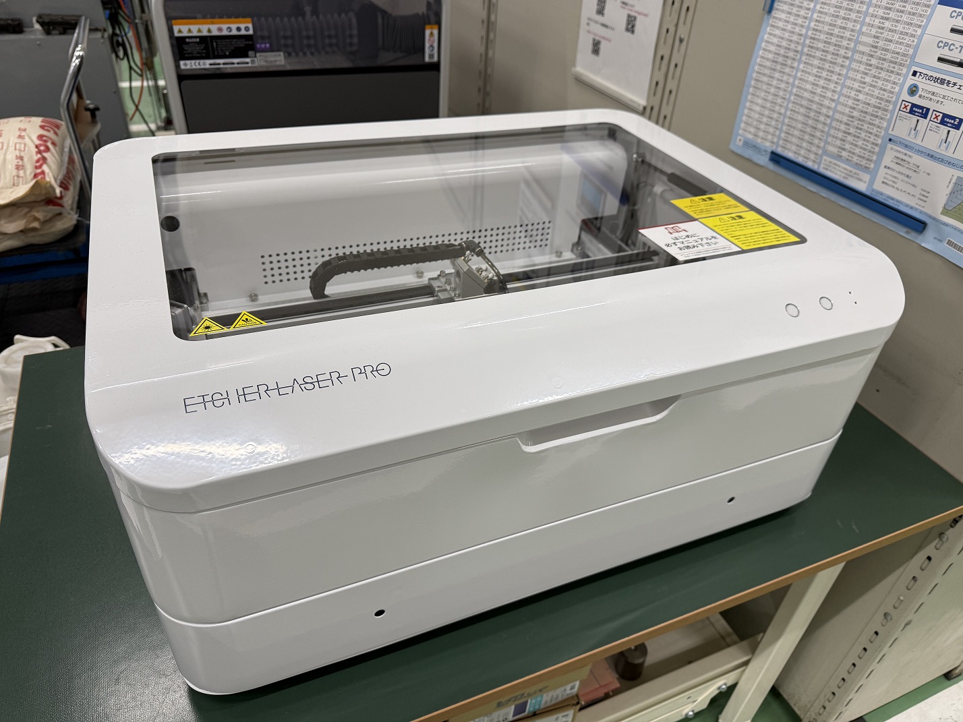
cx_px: 482
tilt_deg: -36.1
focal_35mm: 24
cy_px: 361
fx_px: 668
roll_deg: -4.2
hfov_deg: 71.6
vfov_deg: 56.8
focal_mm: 6.76
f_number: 1.78
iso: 100
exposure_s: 1/120
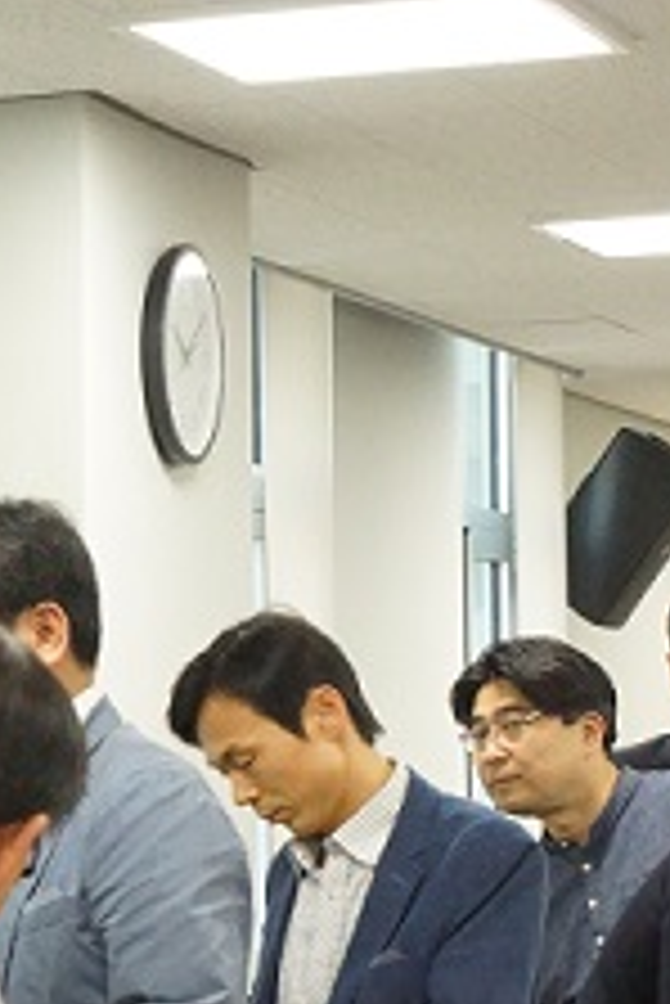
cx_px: -652
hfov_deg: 9.2
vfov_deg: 14.5
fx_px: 3939
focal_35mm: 141
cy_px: 716
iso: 3200
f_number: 8
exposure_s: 1/50
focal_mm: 35
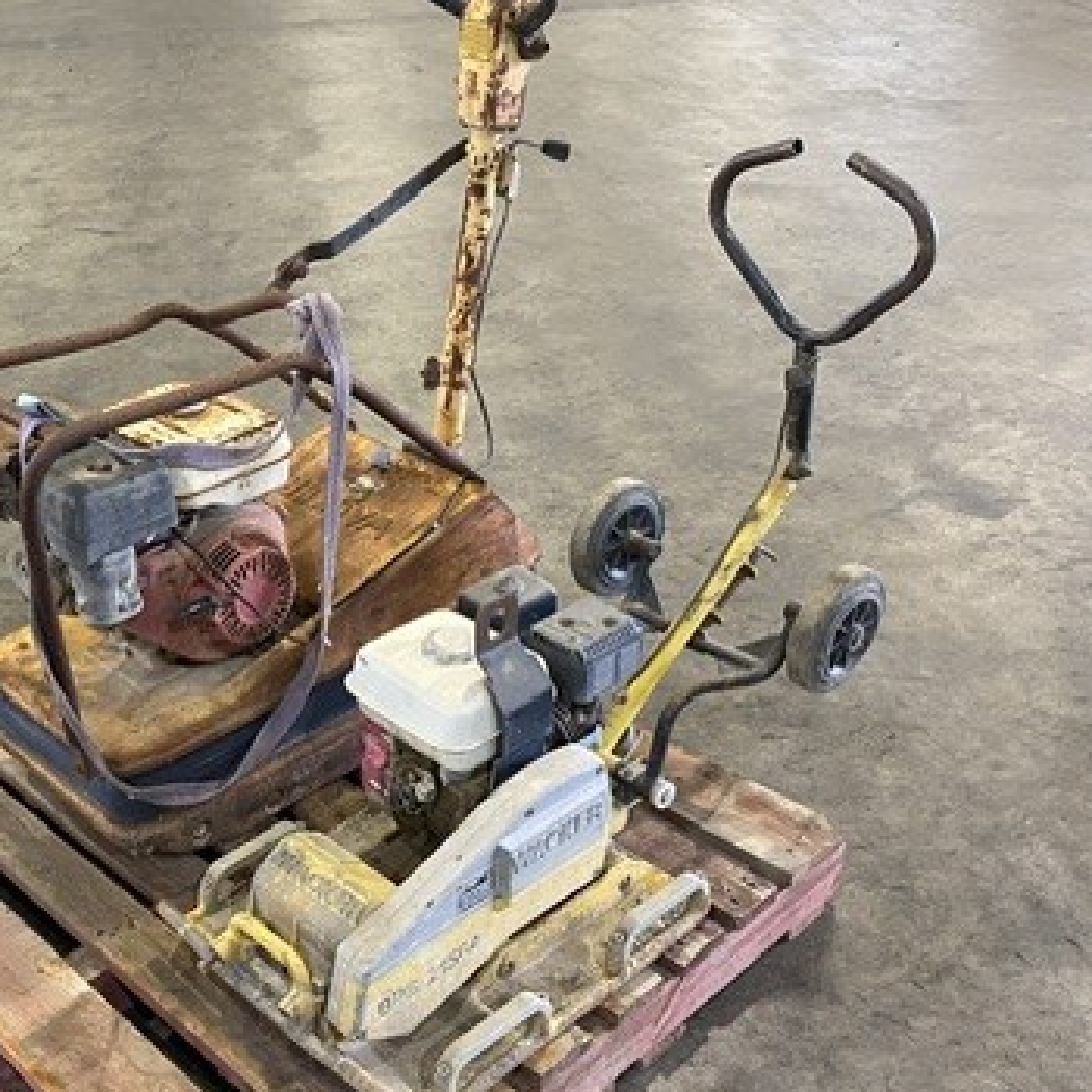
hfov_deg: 39.0
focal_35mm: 42
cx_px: 278
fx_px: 1499
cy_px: 574
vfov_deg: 40.0
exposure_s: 1/60
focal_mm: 4.25
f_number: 1.8
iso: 250
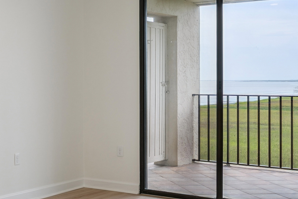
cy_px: 76
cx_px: 44
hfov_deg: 27.3
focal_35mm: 72
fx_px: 596
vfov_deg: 18.9
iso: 250
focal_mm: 19
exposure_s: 1/60
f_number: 8
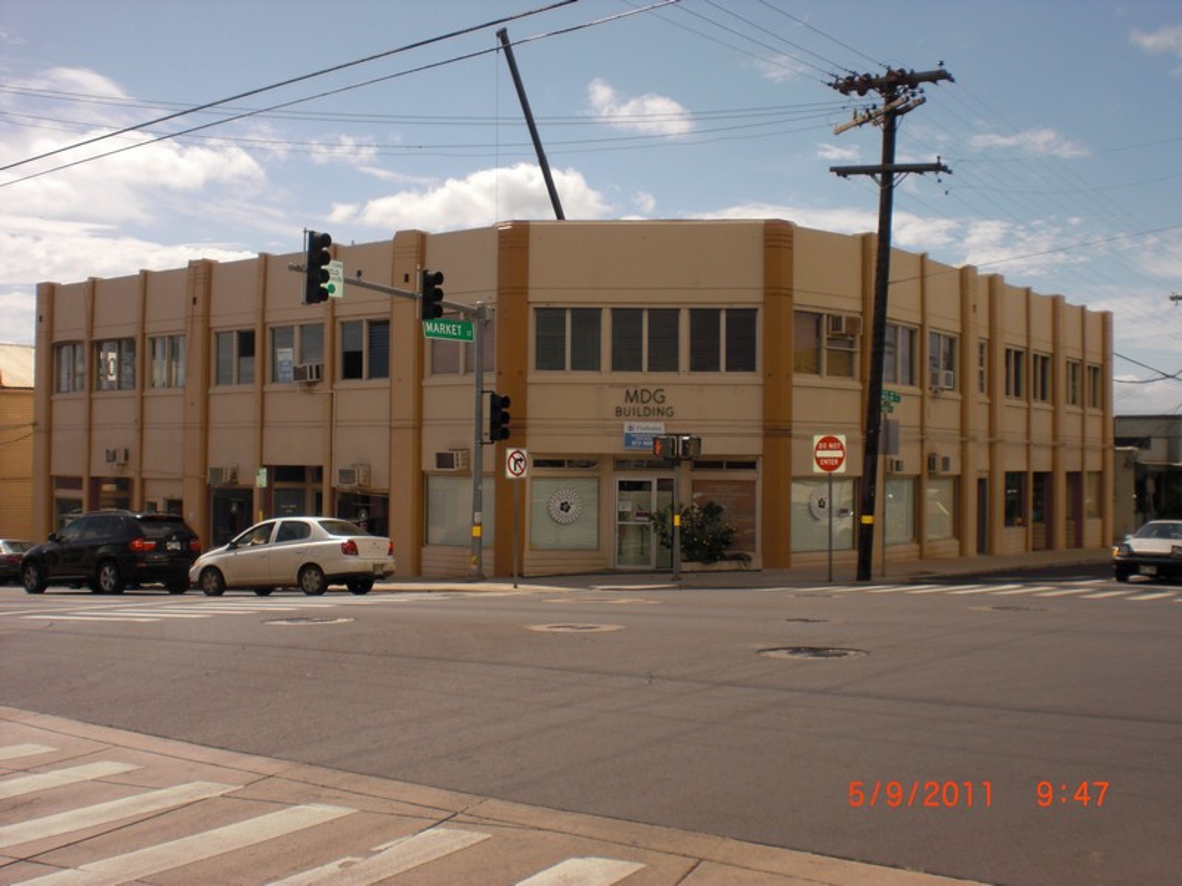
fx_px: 1298
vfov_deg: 37.7
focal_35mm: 38
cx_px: 591
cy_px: 443
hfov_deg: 49.0
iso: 64
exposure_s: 1/500
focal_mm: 6.3
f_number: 5.6
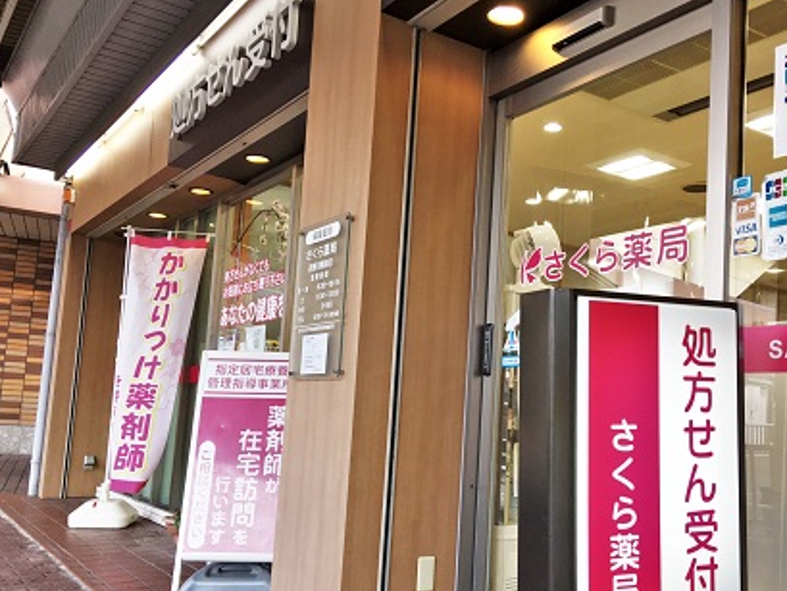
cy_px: 325
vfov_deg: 41.8
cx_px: 433
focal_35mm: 34
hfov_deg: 53.8
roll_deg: -3.7
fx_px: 773
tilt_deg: +6.3
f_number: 2.2
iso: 40
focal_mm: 4.15
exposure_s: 1/120
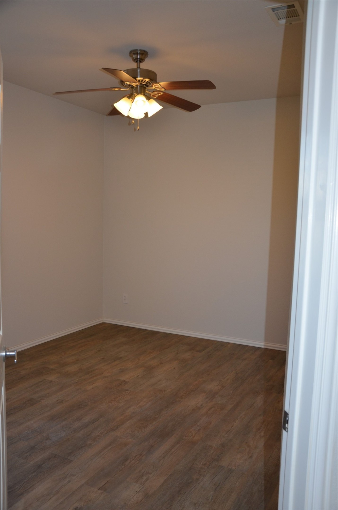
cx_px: 169
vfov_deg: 59.6
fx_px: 446
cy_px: 255
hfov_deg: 41.5
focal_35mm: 32
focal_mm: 21
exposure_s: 1/100
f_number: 3.8
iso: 400
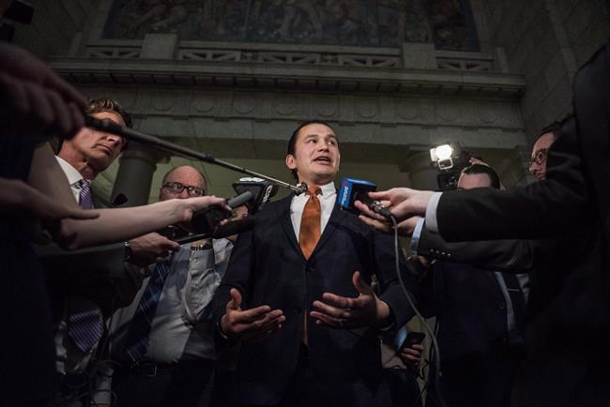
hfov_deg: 73.7
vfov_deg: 53.2
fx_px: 407
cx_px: 305
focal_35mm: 24
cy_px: 204
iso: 4000
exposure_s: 1/640
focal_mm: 24
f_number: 2.8
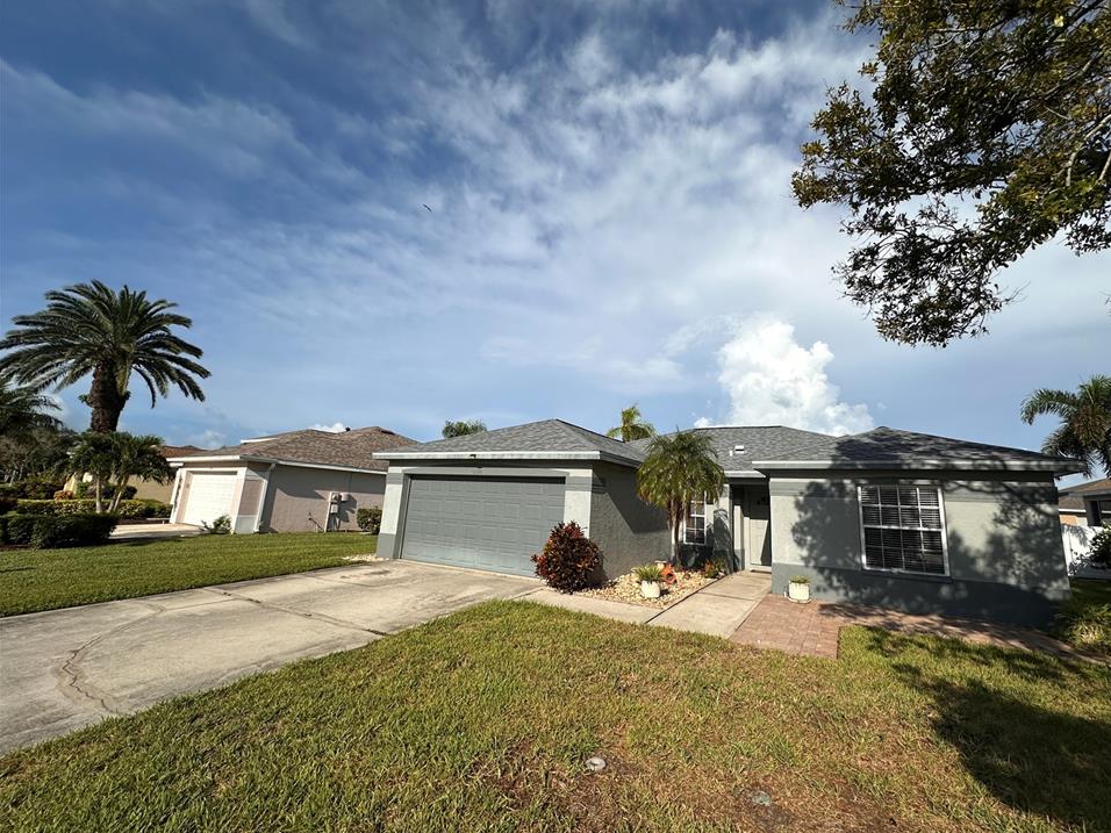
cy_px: 408
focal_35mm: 15
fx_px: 481
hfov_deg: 98.0
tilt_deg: +11.4
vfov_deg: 81.7
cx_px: 594
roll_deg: -3.6
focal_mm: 2.22
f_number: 2.2
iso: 50
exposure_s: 1/5051
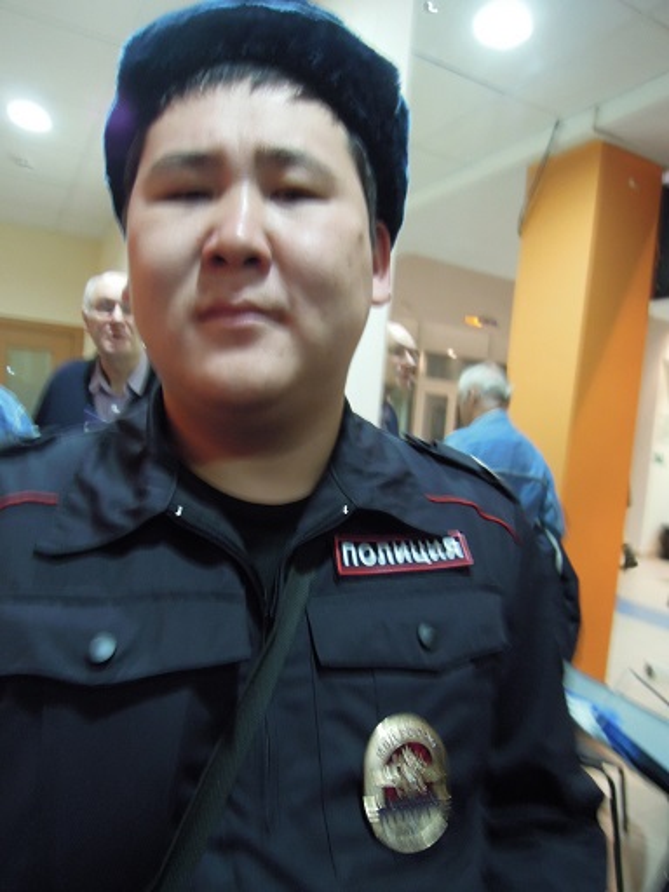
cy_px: 446
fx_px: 618
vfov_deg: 71.6
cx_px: 334
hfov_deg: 56.8
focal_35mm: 24
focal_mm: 4.3
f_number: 2.8
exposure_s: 1/8
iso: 720
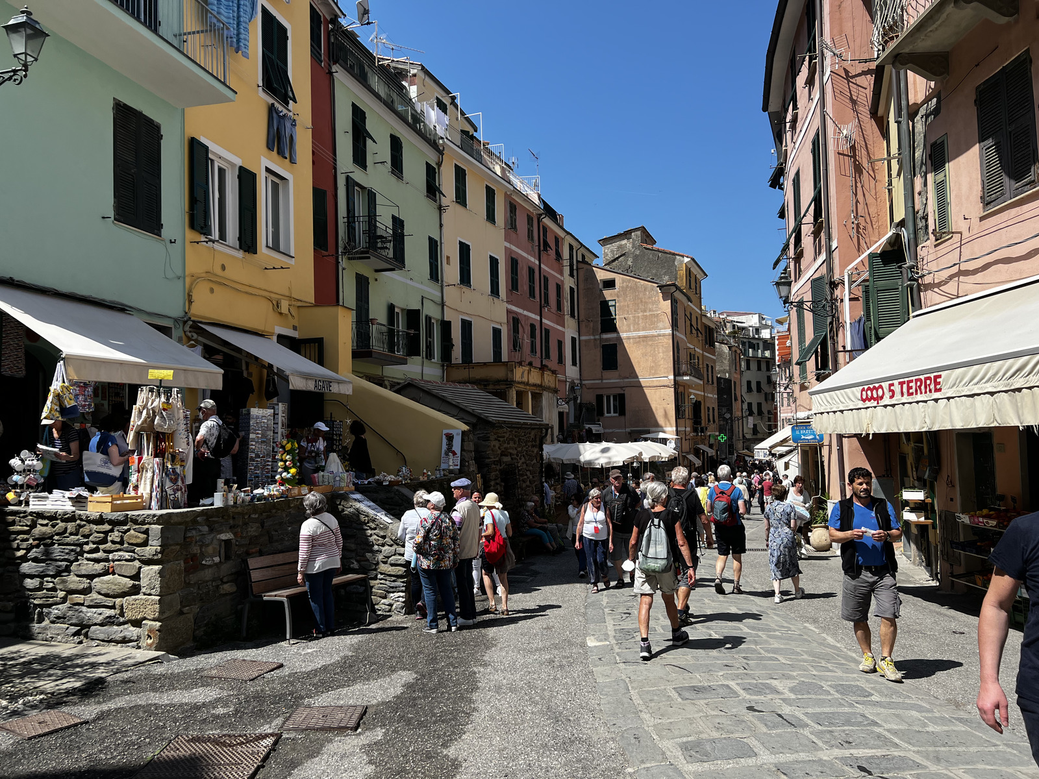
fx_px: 780
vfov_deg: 53.1
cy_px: 390
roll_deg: +1.3
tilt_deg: +4.0
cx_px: 520
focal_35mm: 26
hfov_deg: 67.3
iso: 50
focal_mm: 5.7
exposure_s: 1/3460
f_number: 1.5
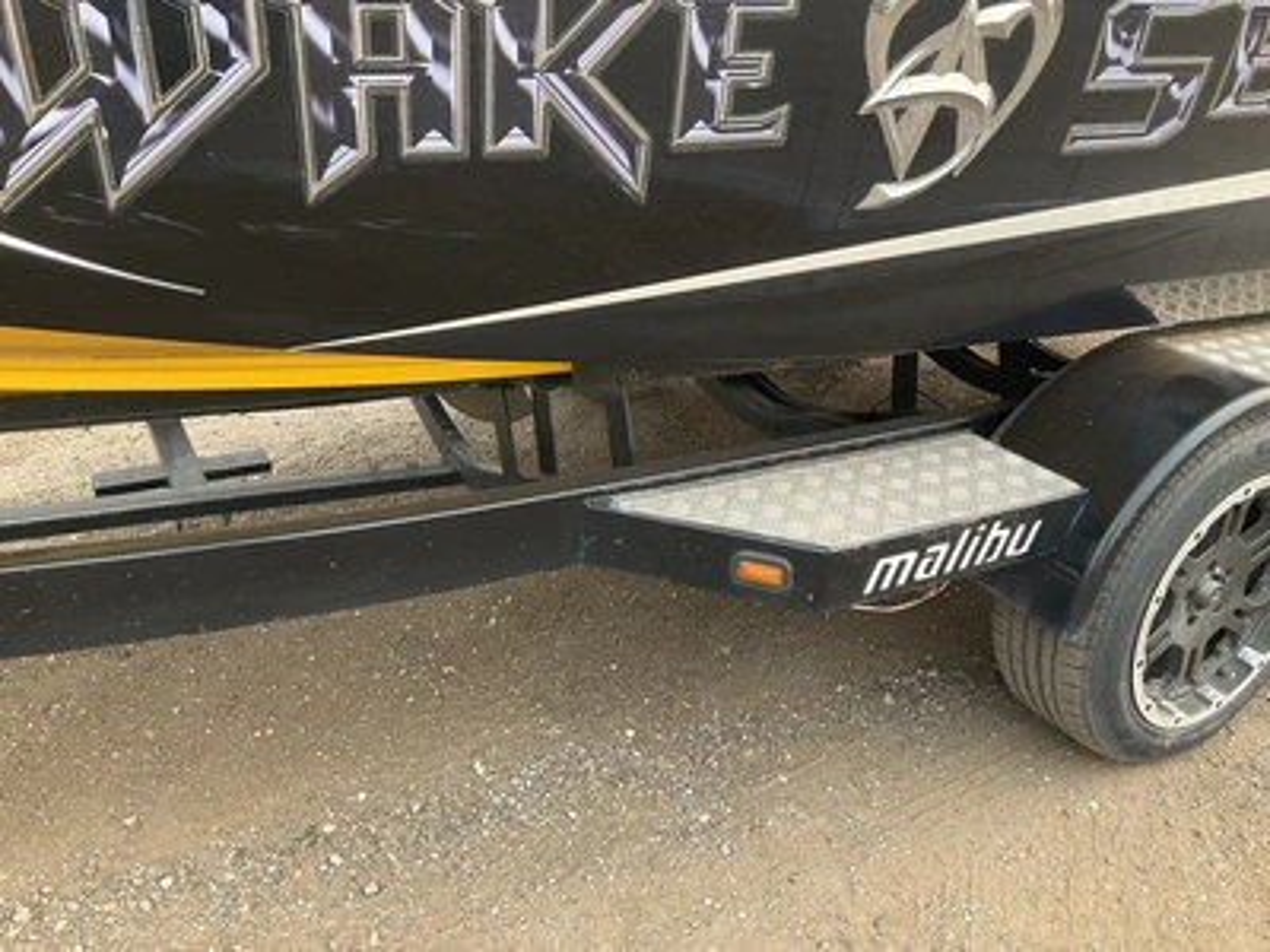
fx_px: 1064
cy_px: 476
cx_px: 635
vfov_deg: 48.2
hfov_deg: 61.7
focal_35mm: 29
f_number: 1.8
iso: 25
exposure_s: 1/122
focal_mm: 3
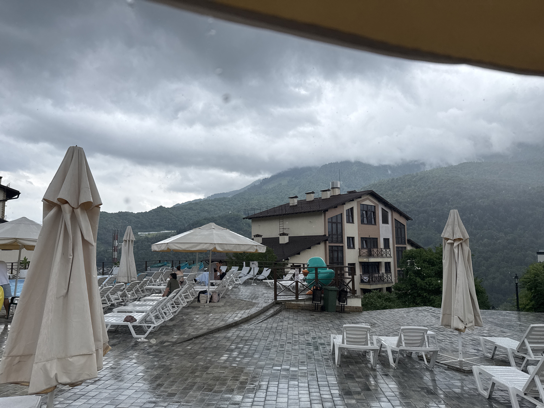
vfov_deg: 56.8
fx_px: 377
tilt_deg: +7.5
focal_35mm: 24
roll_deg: +0.6
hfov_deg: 71.6
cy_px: 204
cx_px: 272
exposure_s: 1/1678
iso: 80
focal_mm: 6.76
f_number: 1.78
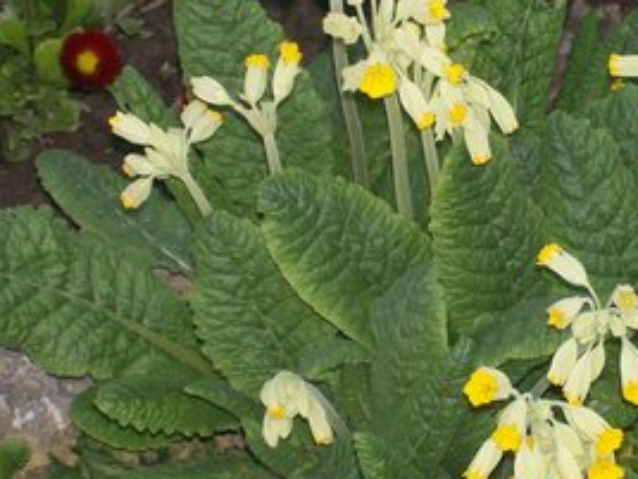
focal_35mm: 177
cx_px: 464
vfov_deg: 8.4
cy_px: 181
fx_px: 3262
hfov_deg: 11.1
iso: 80
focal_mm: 18
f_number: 4.8
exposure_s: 1/125
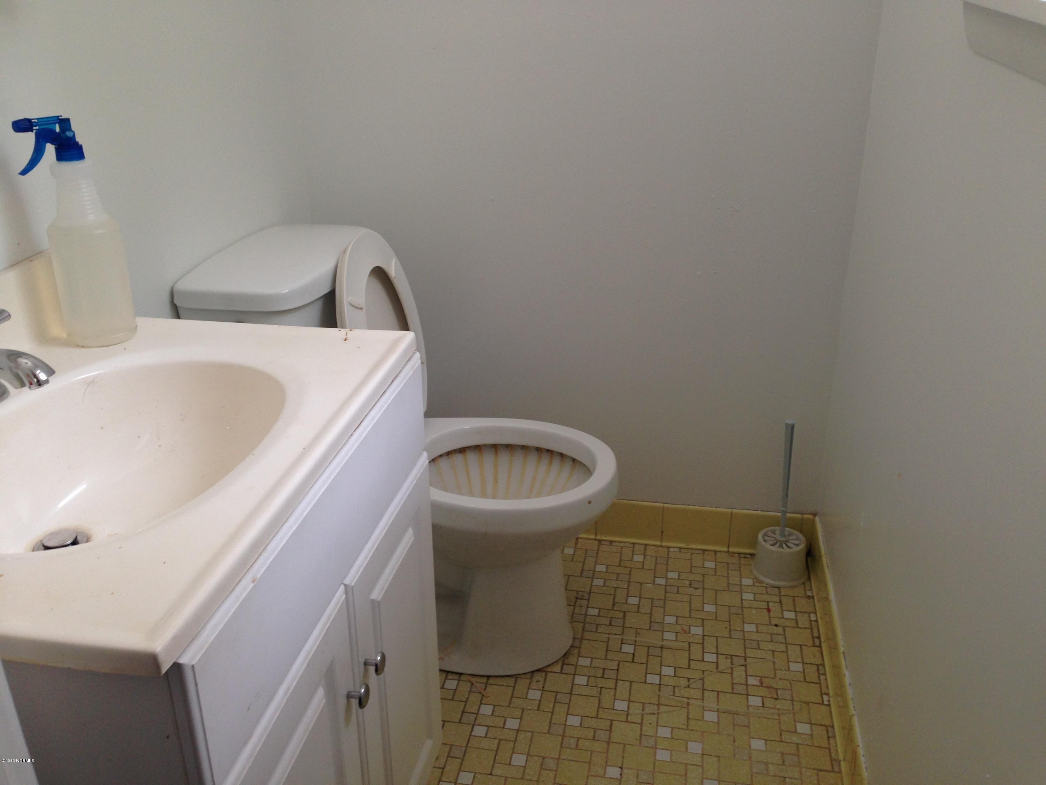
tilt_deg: -25.8
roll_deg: +1.6
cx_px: 523
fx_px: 997
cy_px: 392
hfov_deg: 55.4
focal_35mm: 33
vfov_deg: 42.9
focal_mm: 4.12
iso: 50
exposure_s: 1/20
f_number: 2.4
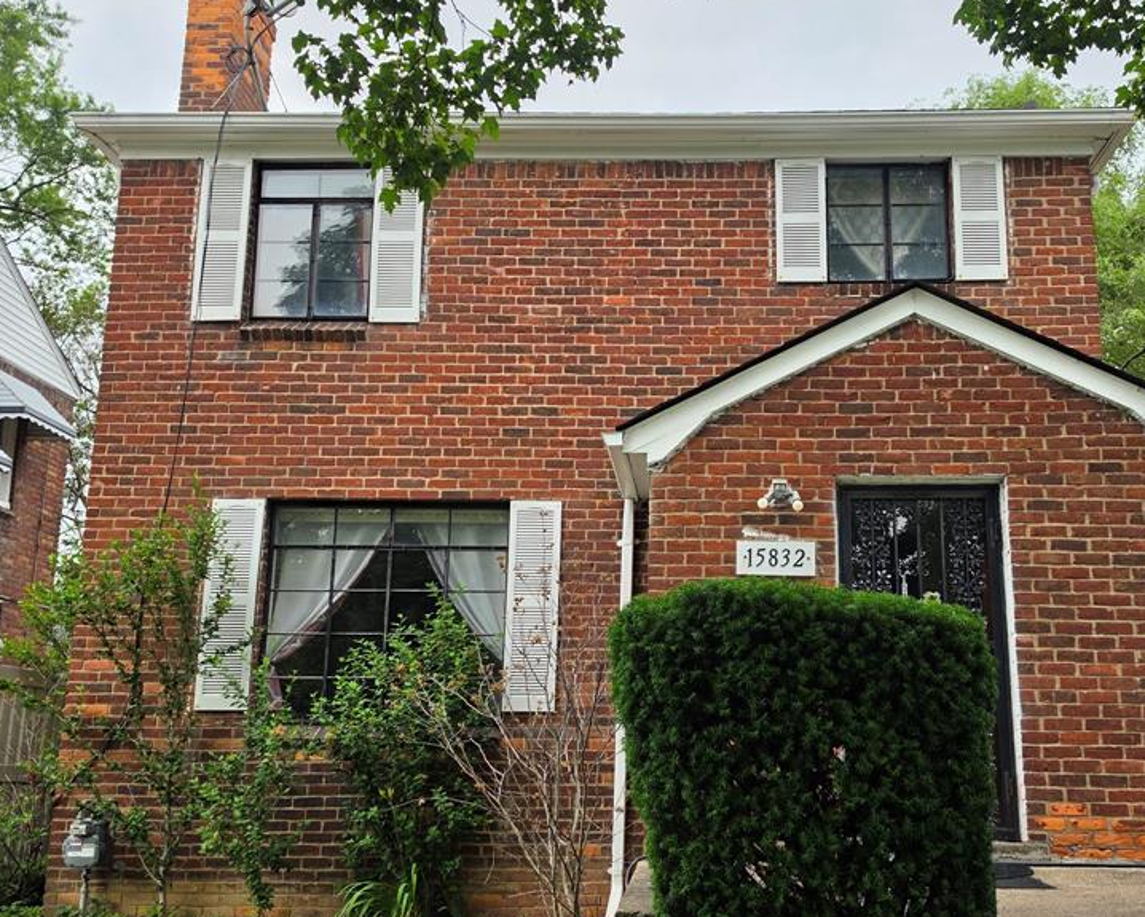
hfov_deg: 55.4
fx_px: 1085
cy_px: 529
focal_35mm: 32
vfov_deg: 45.7
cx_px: 652
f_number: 1.4
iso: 64
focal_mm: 6.5
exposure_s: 1/3151
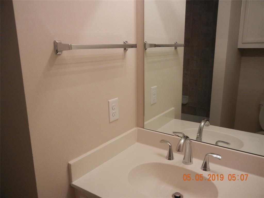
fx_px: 229
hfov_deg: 60.0
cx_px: 132
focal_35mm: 30
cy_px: 99
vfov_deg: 46.8
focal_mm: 5.4
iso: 257
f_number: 3.5
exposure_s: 1/30
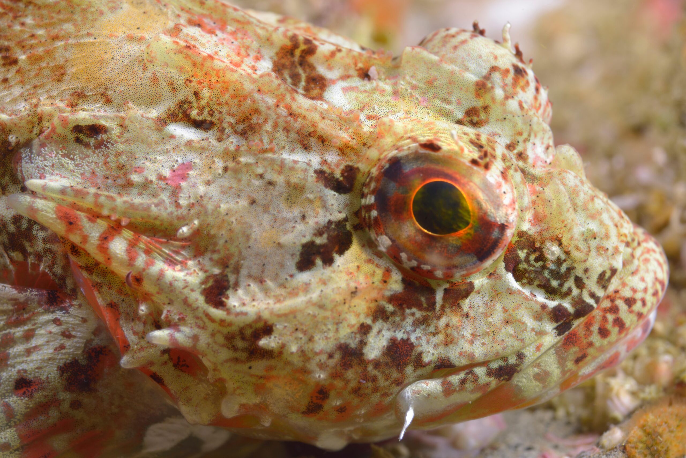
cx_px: 343
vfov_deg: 22.6
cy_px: 229
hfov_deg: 33.4
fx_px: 1144
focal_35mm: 60
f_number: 29
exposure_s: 1/200
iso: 200
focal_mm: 60
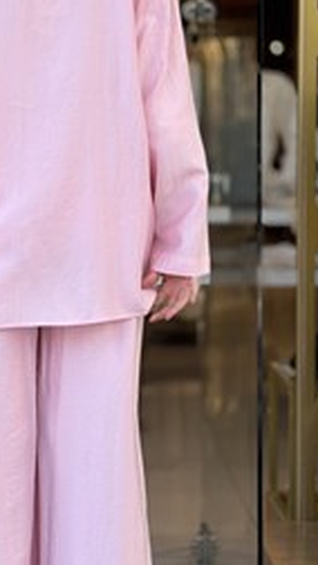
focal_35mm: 108
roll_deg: -0.6
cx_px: 49
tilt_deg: -2.2
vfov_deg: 19.7
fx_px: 1617
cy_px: 188
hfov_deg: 11.2
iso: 80
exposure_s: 1/597
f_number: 1.78
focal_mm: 6.86
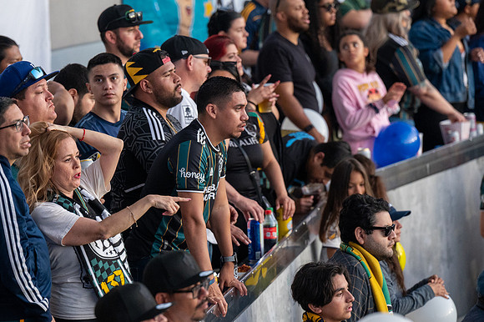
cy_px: 139
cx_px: 213
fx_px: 3677
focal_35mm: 274
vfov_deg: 5.0
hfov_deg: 7.5
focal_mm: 200
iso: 5000
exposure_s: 1/400
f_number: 4
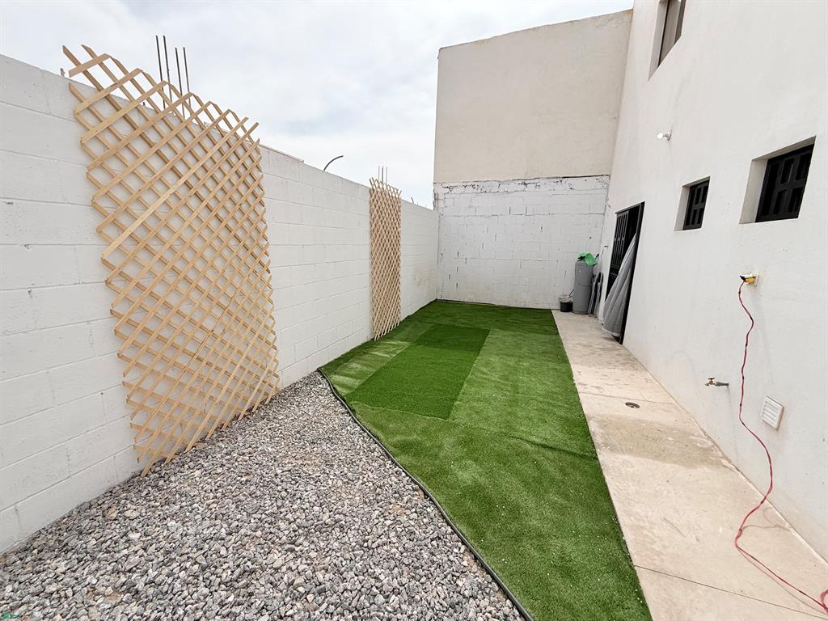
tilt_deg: -10.8
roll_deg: -2.2
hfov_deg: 102.1
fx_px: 335
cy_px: 310
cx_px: 414
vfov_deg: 85.7
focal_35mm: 14
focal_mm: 2.22
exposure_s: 1/3460
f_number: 2.2
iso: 50
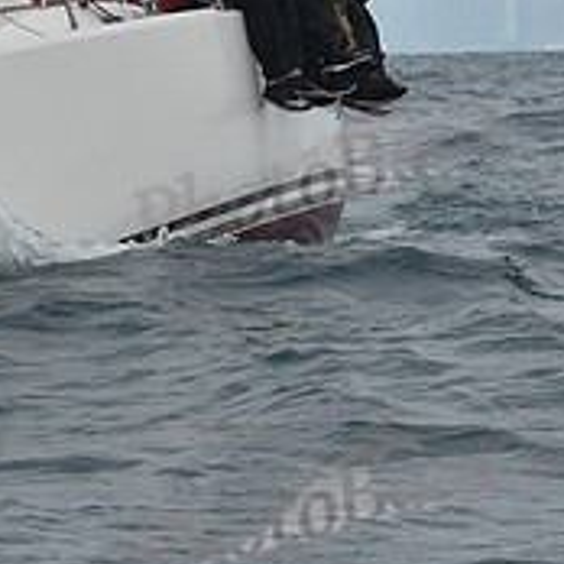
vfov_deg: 5.1
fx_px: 6378
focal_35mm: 346
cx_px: -32
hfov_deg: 5.1
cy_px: 47
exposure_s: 1/800
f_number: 10
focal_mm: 122
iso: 250
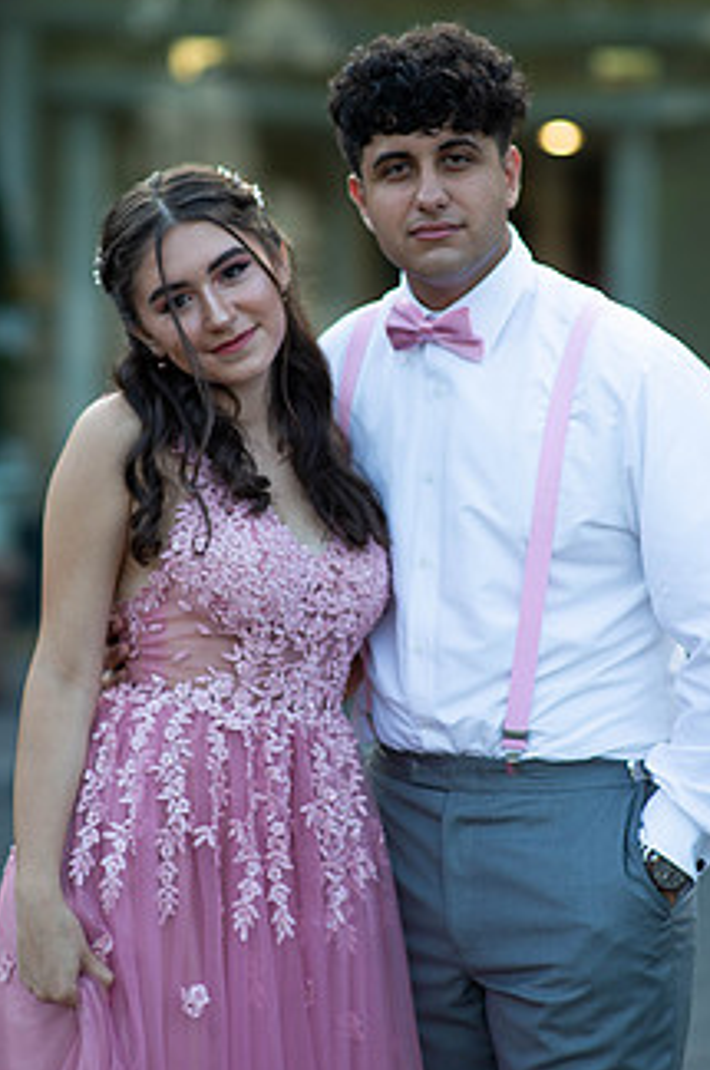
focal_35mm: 118
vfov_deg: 17.4
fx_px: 3502
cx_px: 398
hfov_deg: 11.6
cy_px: 509
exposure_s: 1/1000
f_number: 2
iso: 250
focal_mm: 85
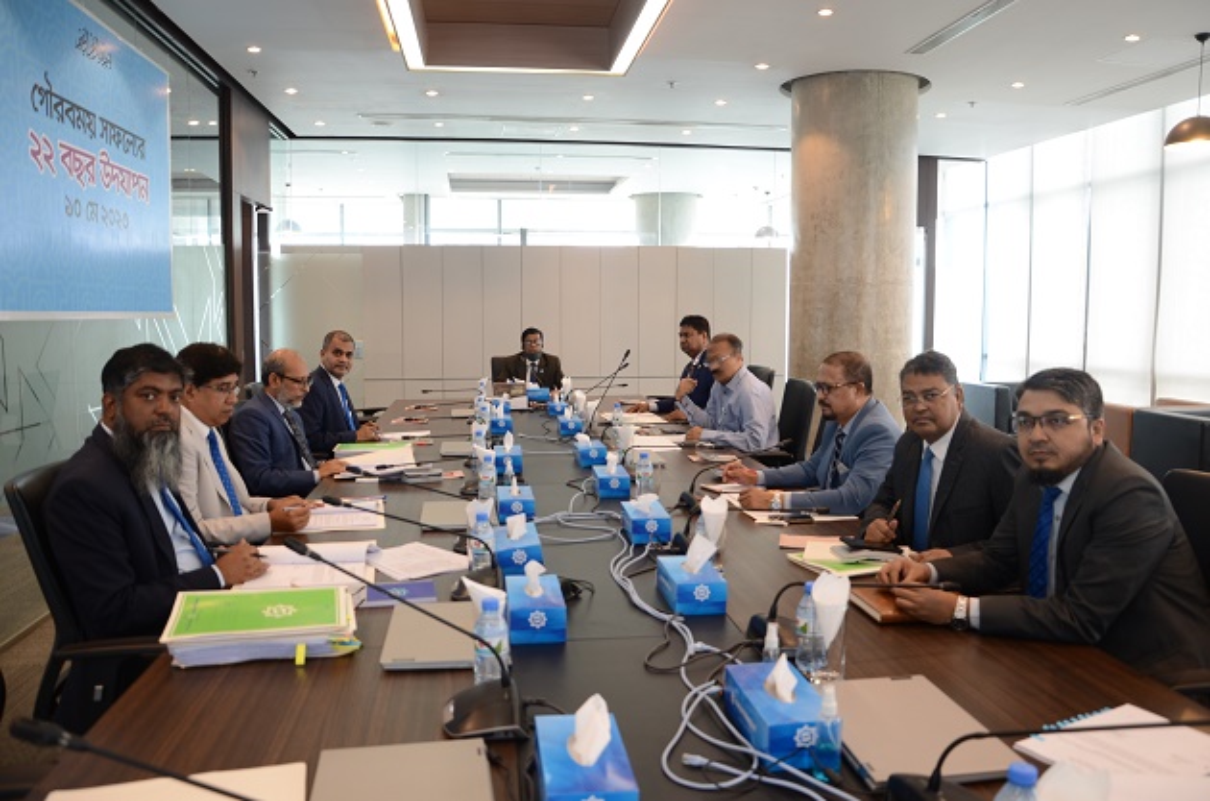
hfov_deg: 67.5
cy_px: 400
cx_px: 605
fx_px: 905
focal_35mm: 27
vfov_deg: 47.7
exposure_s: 1/6
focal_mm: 18
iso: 100
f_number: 3.5
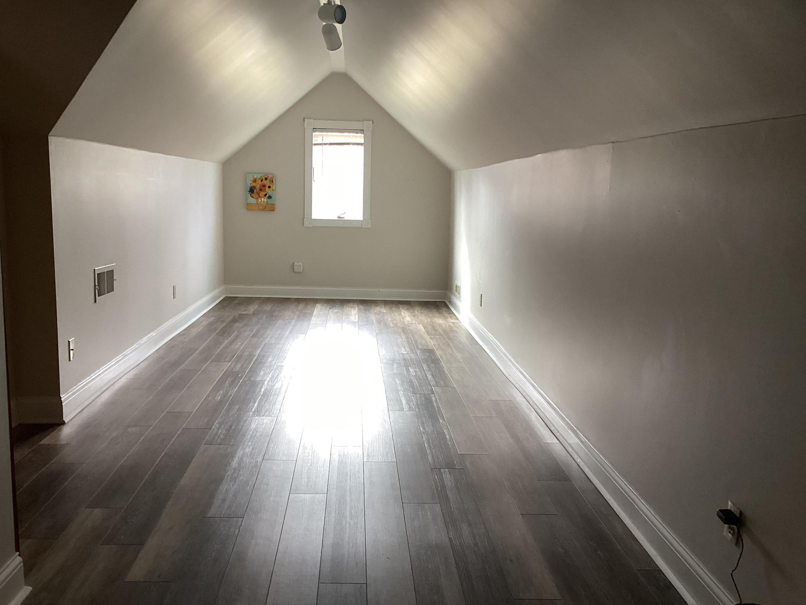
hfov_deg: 56.8
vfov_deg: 44.2
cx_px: 396
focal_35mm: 32
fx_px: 745
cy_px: 308
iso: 160
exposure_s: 1/60
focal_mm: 3.3
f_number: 2.4
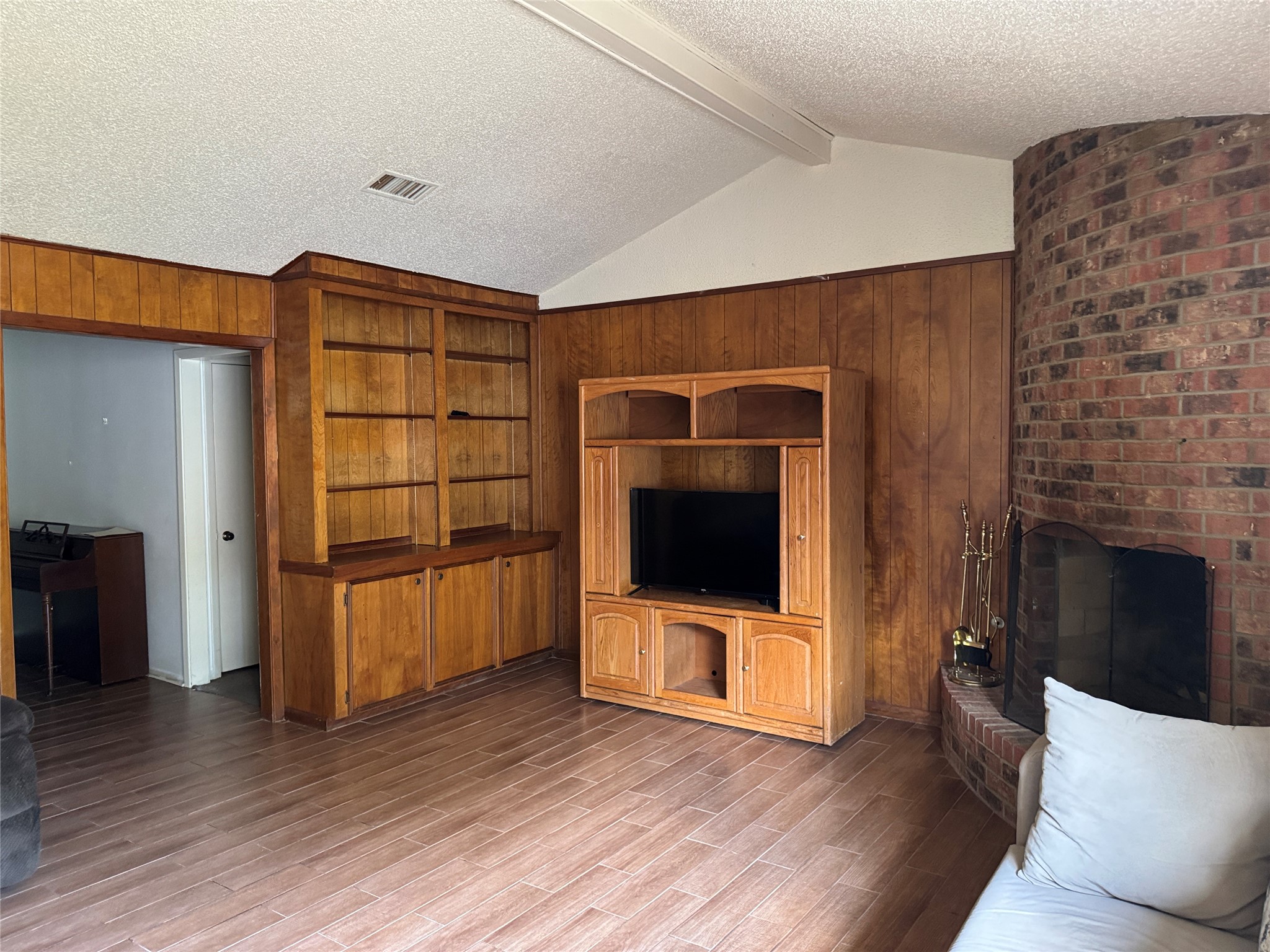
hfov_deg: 71.6
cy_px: 476
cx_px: 635
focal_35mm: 24
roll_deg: +0.3
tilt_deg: -2.6
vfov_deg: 56.8
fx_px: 881
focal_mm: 6.76
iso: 640
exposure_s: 1/60
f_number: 1.78
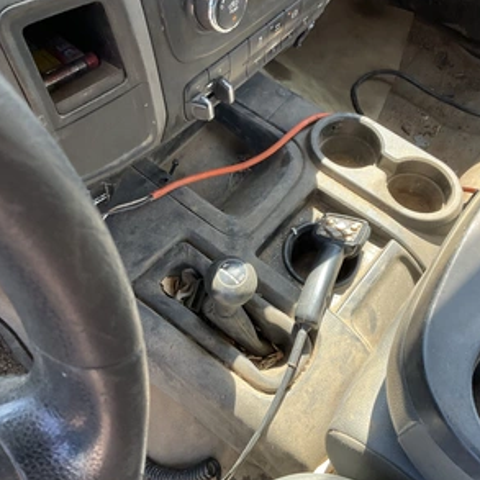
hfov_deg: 46.9
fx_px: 549
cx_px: 288
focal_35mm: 35
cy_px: 238
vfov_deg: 47.2
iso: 25
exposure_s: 1/122
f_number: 1.8
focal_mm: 3
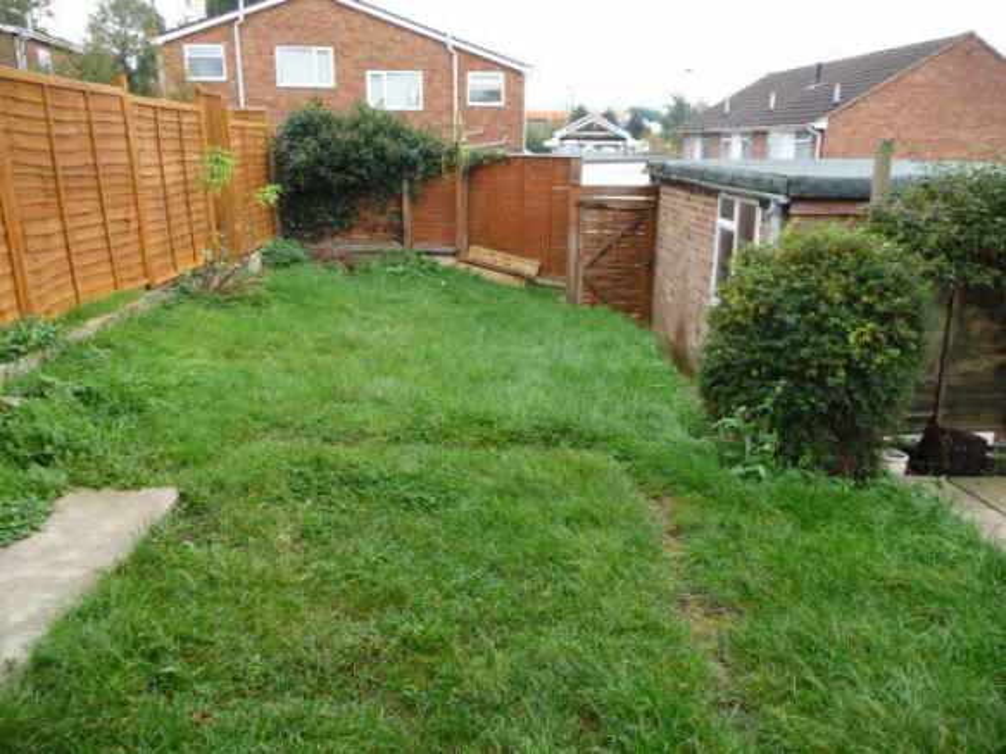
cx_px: 503
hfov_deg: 63.5
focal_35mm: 28
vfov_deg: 49.7
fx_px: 814
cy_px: 377
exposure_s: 1/80
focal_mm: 4.7
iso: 100
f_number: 3.3
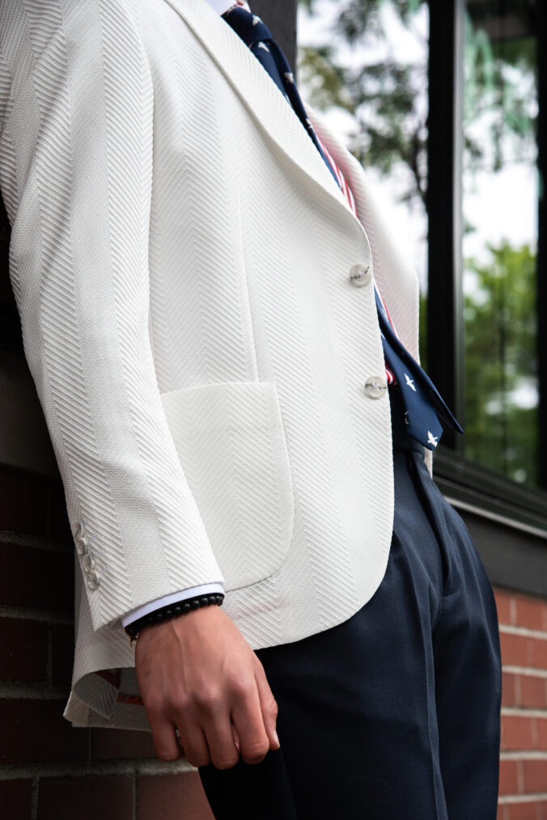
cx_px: 277
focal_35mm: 88
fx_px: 2006
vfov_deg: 23.1
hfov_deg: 15.5
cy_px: 414
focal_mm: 85
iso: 320
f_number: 6.3
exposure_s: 1/160
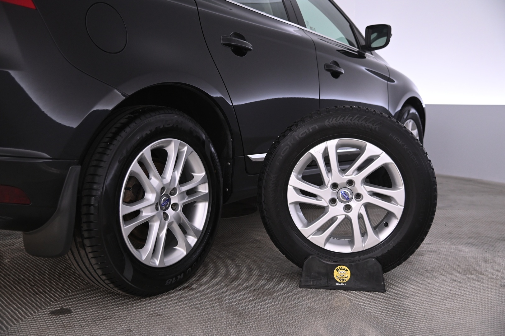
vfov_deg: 35.0
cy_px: 168
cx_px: 252
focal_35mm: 38
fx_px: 533
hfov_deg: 50.7
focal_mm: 38
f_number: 4
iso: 2000
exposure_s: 1/80
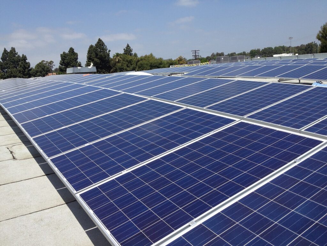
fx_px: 331
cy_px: 123
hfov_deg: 52.6
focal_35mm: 35
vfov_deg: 40.7
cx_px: 164
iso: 50
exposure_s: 1/2045
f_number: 2.4
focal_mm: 4.28
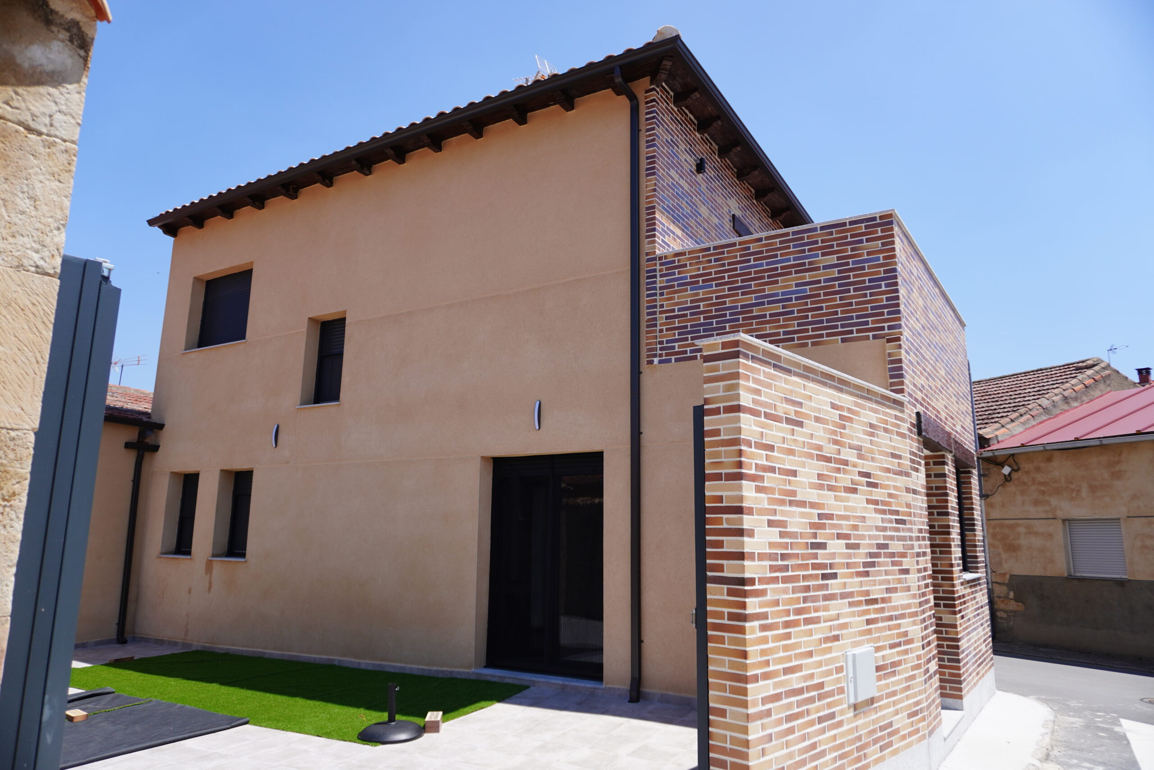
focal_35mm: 24
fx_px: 769
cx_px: 577
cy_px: 385
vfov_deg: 53.1
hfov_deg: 73.7
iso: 100
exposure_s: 1/1000
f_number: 3.5
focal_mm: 16
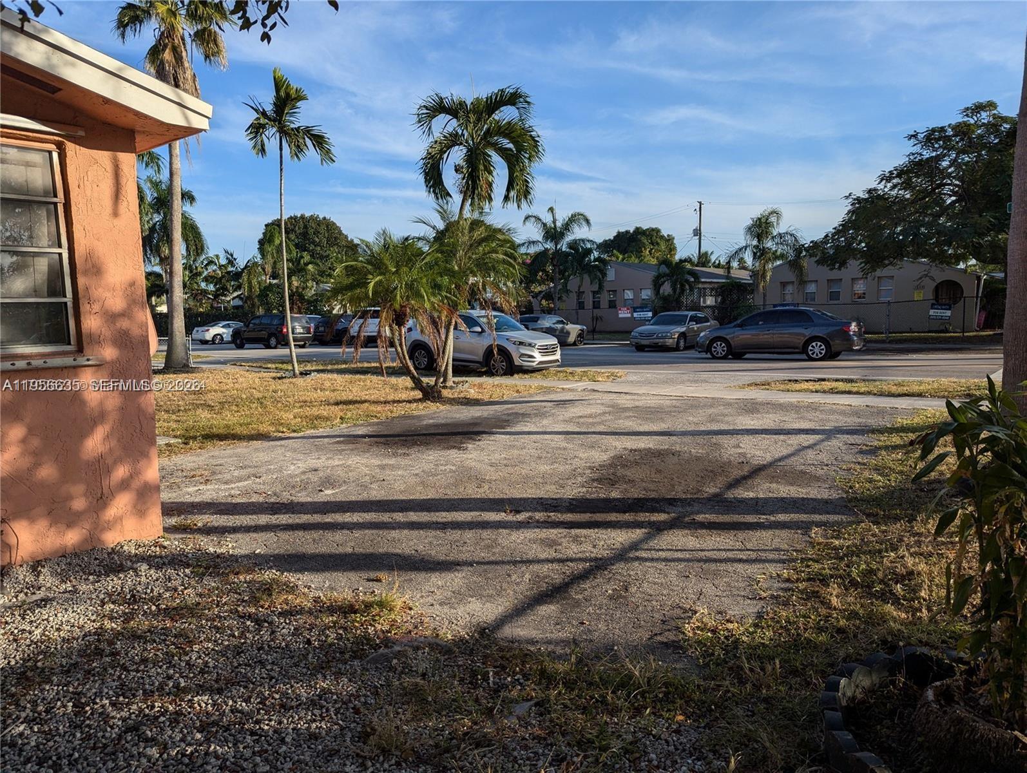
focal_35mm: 24
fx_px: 713
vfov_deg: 56.9
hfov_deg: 71.5
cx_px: 514
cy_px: 386
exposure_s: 1/1887
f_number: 1.85
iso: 46
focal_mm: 6.81
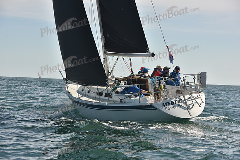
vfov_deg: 13.7
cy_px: 80
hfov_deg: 20.4
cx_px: 120
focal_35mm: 100
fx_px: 667
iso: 250
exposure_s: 1/640
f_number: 6.3
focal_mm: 100
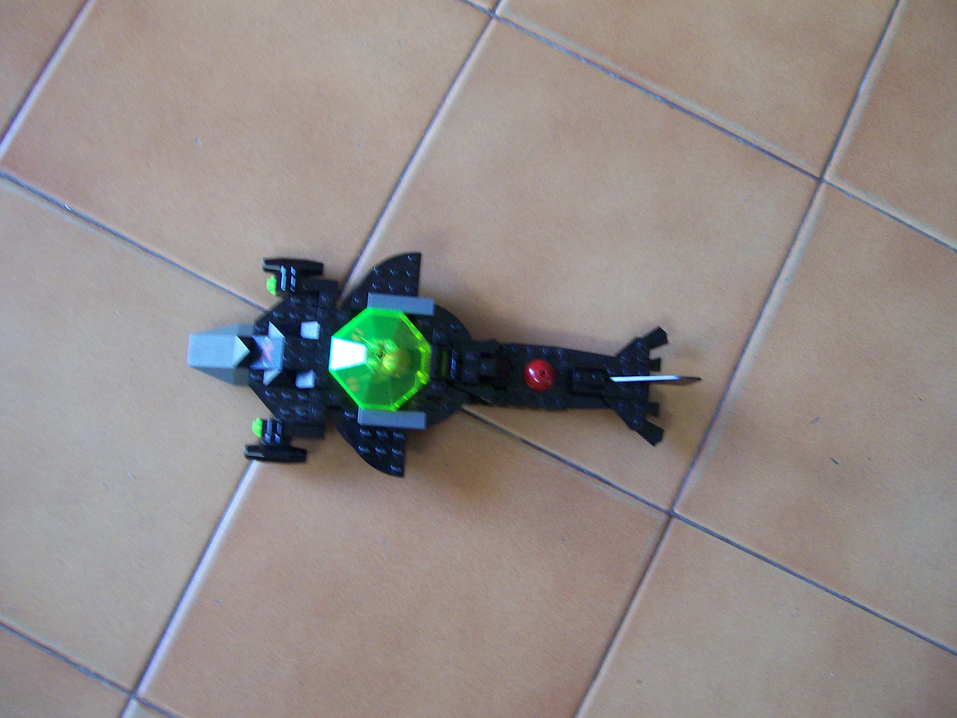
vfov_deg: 39.7
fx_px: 995
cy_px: 359
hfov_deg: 51.4
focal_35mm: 36
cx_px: 478
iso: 160
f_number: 2.7
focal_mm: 6
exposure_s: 1/22.9
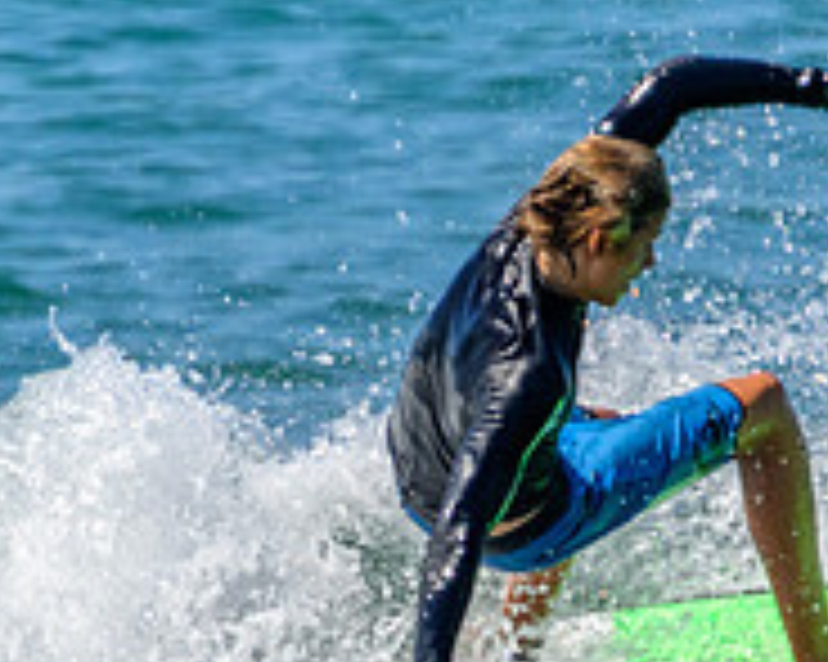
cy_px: 764
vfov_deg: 0.5
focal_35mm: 3256
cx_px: 887
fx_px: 79748
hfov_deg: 0.6
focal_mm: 800
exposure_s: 1/2000
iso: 1000
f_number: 11
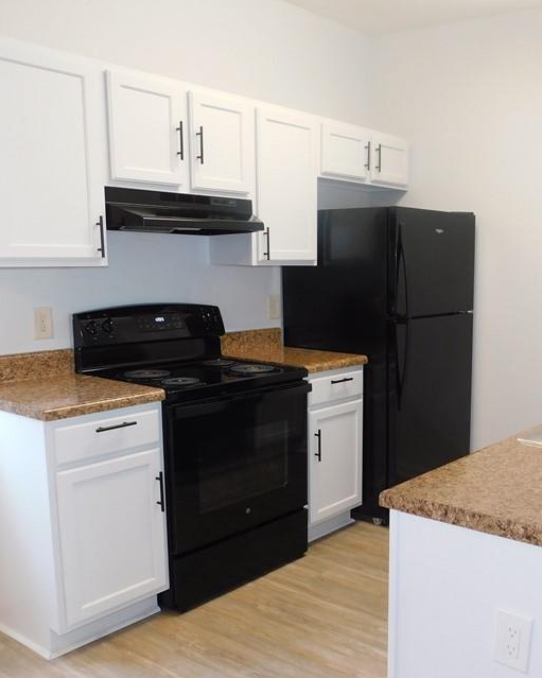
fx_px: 722
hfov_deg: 39.7
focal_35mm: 36
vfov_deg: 50.1
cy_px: 387
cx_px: 423
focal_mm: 4
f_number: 3
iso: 200
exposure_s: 1/30
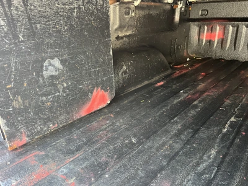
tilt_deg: -18.2
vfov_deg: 53.1
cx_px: 124
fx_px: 186
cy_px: 93
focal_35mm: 26
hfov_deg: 67.3
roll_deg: +3.8
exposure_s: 1/60
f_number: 1.6
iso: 500
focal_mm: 5.1
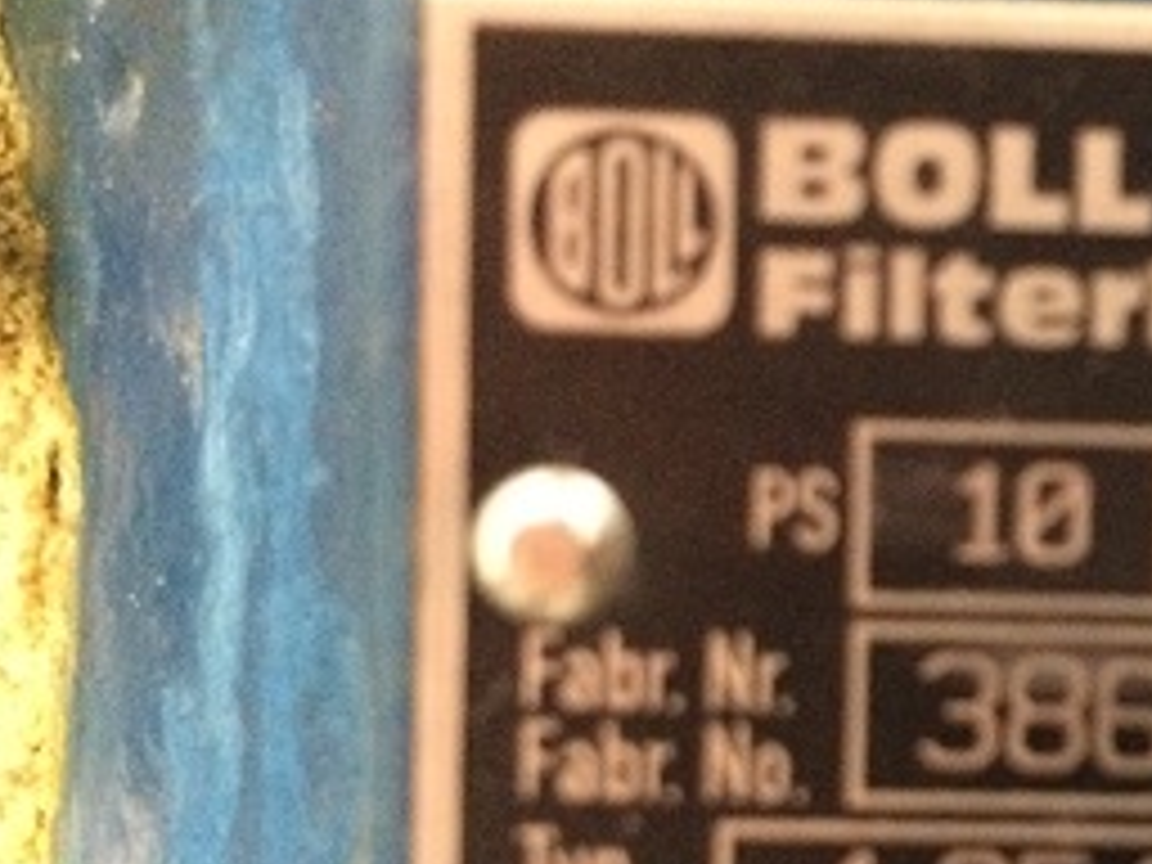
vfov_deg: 21.6
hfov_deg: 26.1
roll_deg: -0.2
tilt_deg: -2.5
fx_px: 2263
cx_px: 1300
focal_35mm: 68
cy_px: 513
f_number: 2.2
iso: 640
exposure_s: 1/17
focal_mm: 4.15
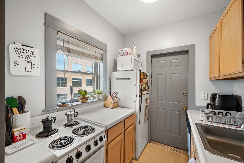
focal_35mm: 14
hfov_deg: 104.3
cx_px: 122
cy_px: 82
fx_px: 95
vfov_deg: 81.1
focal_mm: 14
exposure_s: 1/30
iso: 250
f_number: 7.1
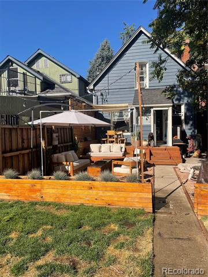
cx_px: 104
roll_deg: +0.9
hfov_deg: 53.1
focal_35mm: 26
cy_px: 138
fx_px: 208
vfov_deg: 67.3
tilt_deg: -0.7
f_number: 1.6
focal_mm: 4.2
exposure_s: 1/3300
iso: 32
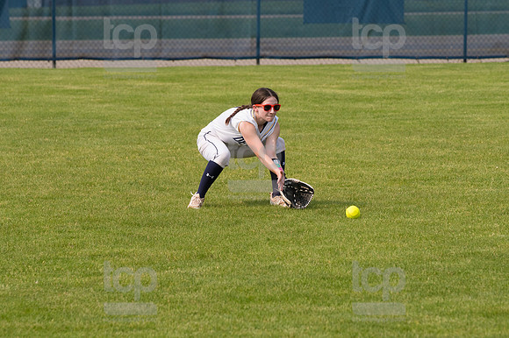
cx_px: 254
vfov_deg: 5.1
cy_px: 169
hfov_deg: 7.6
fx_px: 3815
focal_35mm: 270
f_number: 5.6
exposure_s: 1/1600
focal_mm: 180
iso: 320
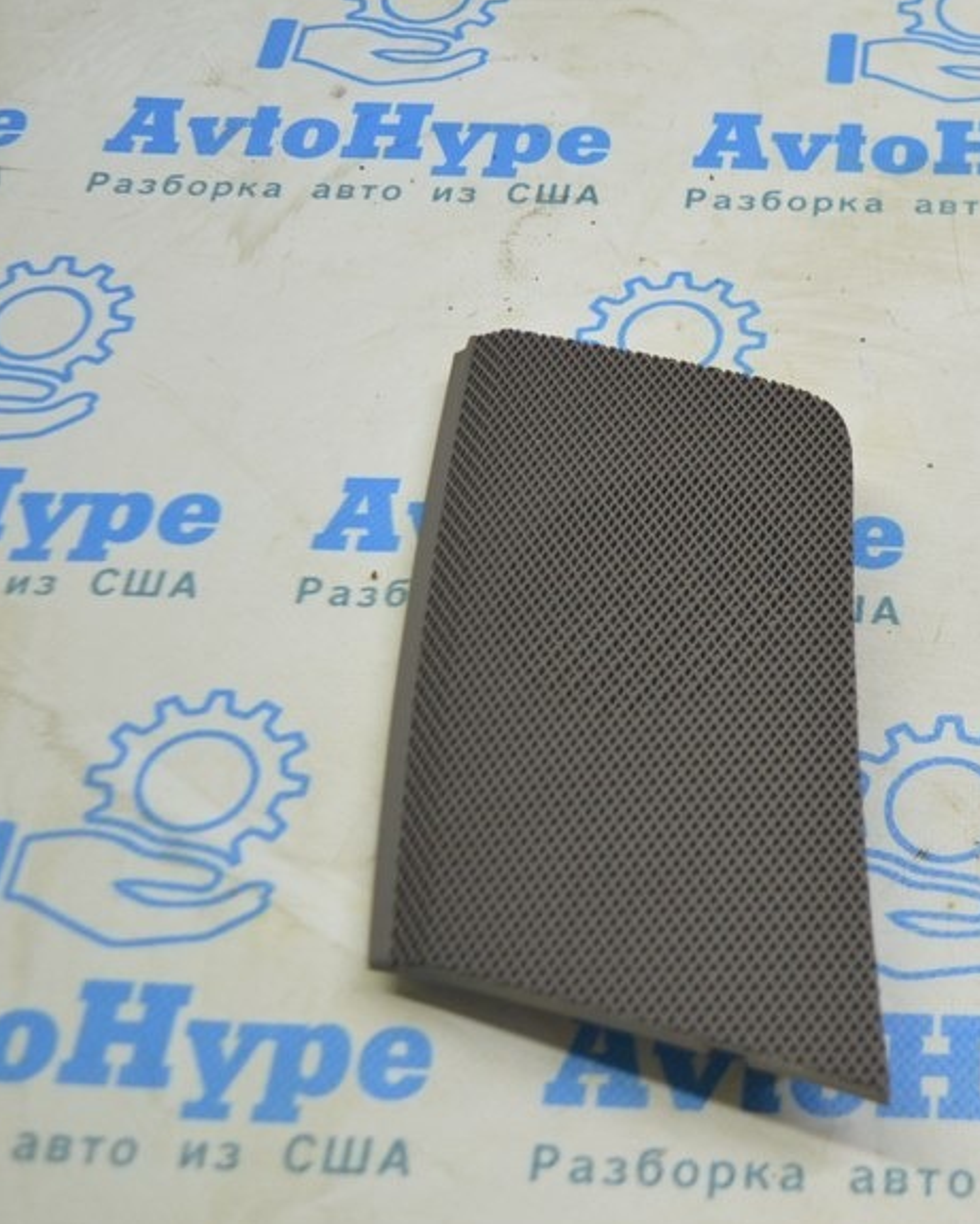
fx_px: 2175
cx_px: 918
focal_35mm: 60
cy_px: 617
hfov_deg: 24.5
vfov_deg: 31.4
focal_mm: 24
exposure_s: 1/50
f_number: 4
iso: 400
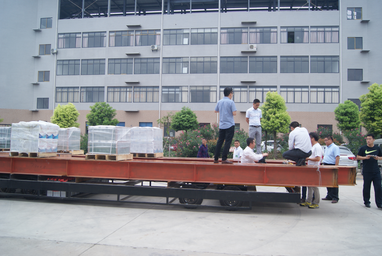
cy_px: 128
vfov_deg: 43.7
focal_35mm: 30
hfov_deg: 61.9
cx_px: 191
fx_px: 319
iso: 125
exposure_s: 1/160
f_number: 4
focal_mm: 20
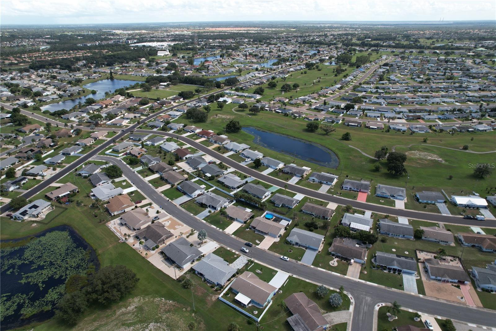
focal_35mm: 22
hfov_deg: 78.6
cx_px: 248
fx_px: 303
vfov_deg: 57.2
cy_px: 166
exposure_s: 1/250
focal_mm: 8.38
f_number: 2.8
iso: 100
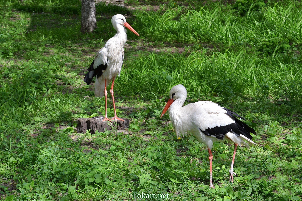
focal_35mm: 82
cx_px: 151
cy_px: 100
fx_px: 692
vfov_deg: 16.6
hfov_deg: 24.6
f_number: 5.6
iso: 100
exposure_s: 1/125
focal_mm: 55
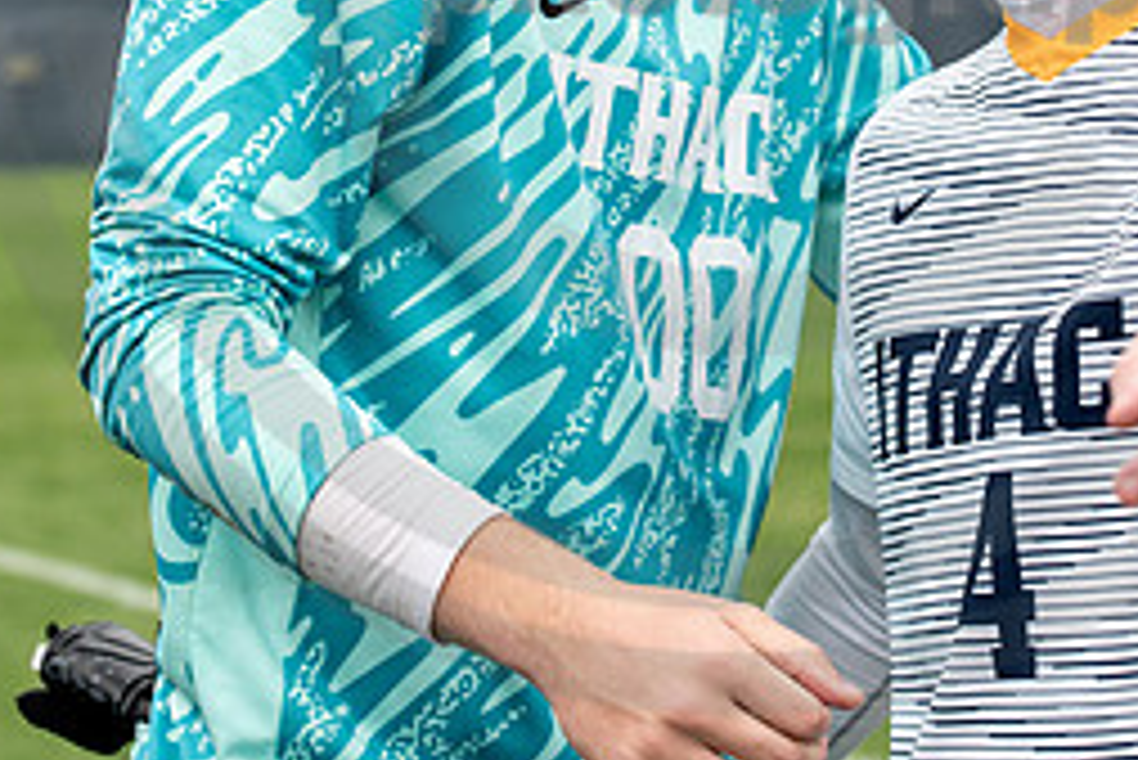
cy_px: -83
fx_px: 5124
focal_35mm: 162
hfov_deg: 12.7
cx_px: 733
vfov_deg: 8.4
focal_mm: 70
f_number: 4.5
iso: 320
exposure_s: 1/320
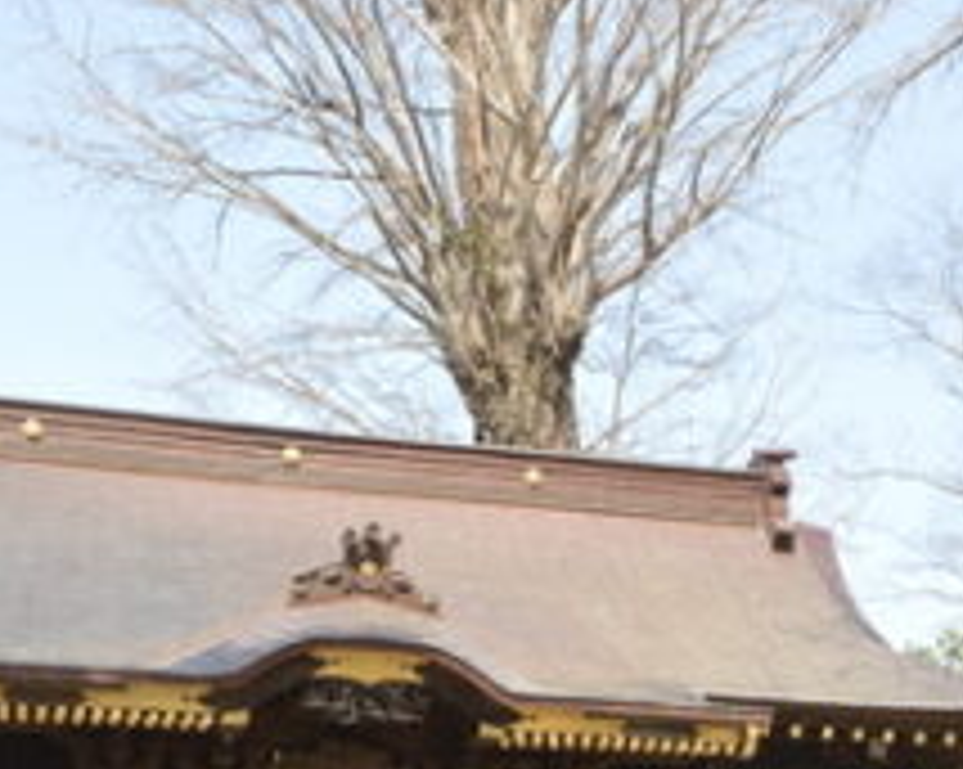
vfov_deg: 20.4
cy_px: 877
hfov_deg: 26.5
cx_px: 693
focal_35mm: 71
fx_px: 2023
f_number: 9
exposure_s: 1/125
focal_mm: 18
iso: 200
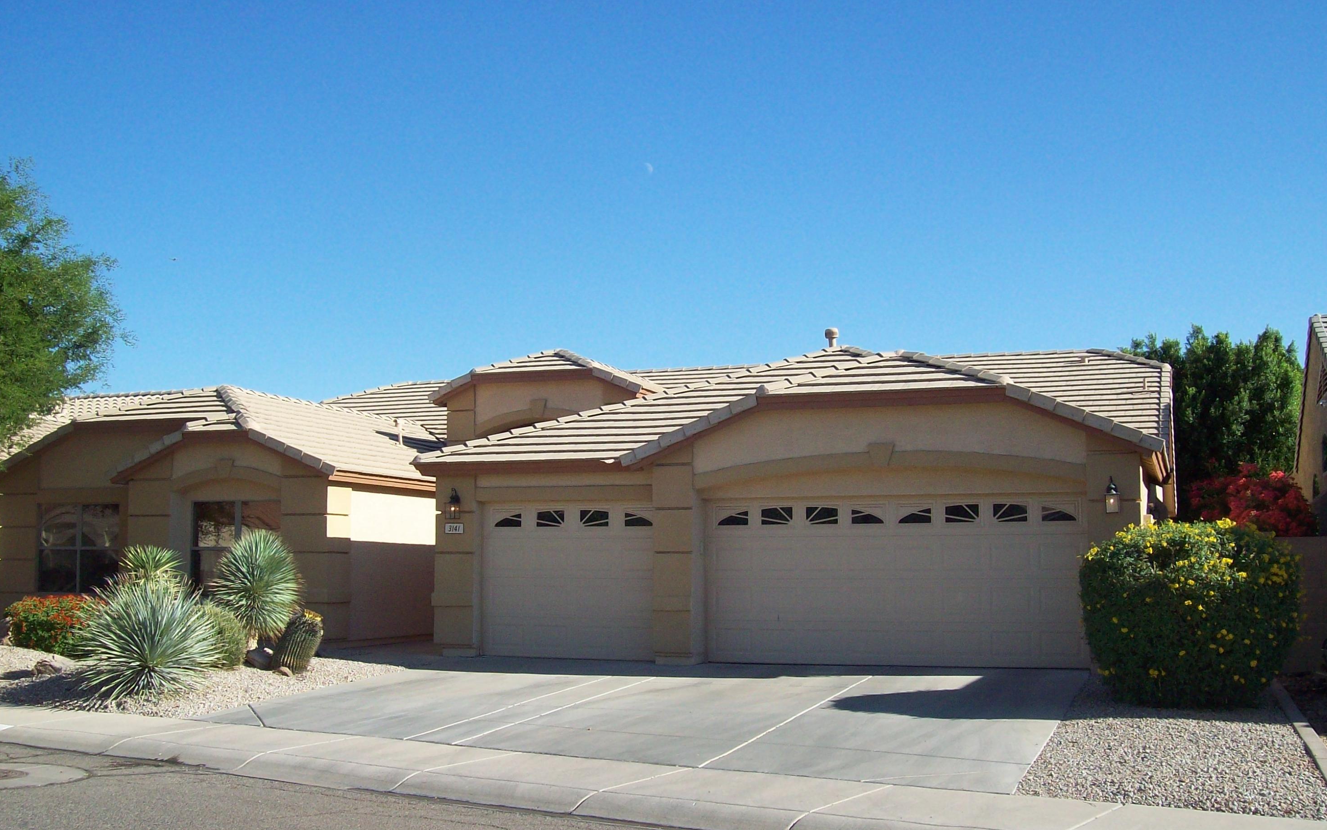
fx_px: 1411
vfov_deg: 32.8
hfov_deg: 50.4
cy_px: 415
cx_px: 670
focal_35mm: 39
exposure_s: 1/491
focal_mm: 6
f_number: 4.8
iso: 80
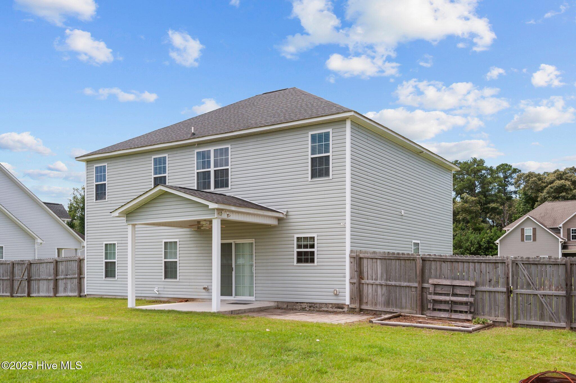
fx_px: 512
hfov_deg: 58.8
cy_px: 192
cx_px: 288
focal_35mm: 32
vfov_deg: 41.1
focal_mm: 32
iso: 400
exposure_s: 1/500
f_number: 11
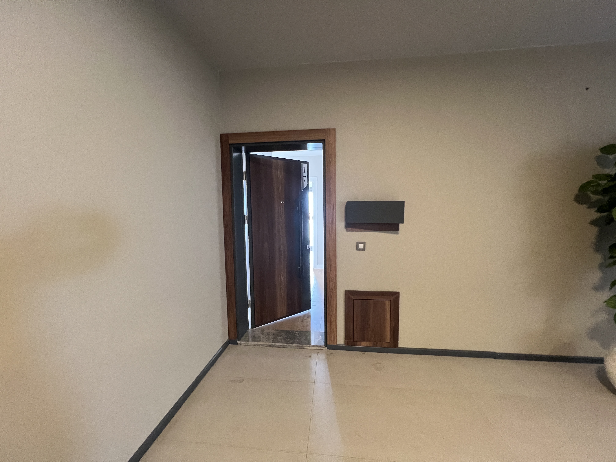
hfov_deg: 106.2
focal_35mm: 13
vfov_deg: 89.9
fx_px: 231
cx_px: 308
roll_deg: -1.0
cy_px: 231
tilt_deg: -5.0
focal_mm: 1.57
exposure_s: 1/50
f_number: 1.8
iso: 640
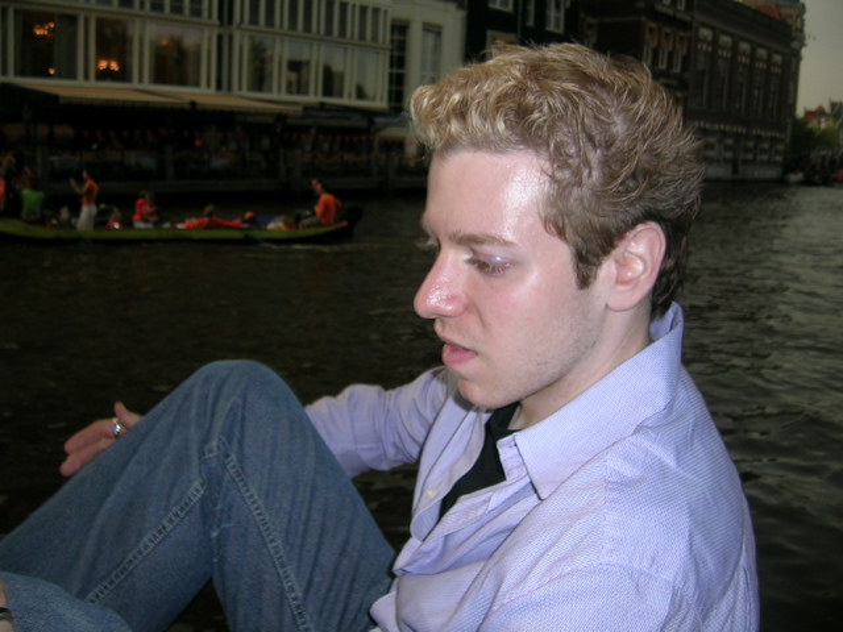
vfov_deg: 40.7
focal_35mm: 35
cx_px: 422
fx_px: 852
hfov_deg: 52.6
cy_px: 316
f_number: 2.8
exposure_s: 1/60.1
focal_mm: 5.4
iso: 50
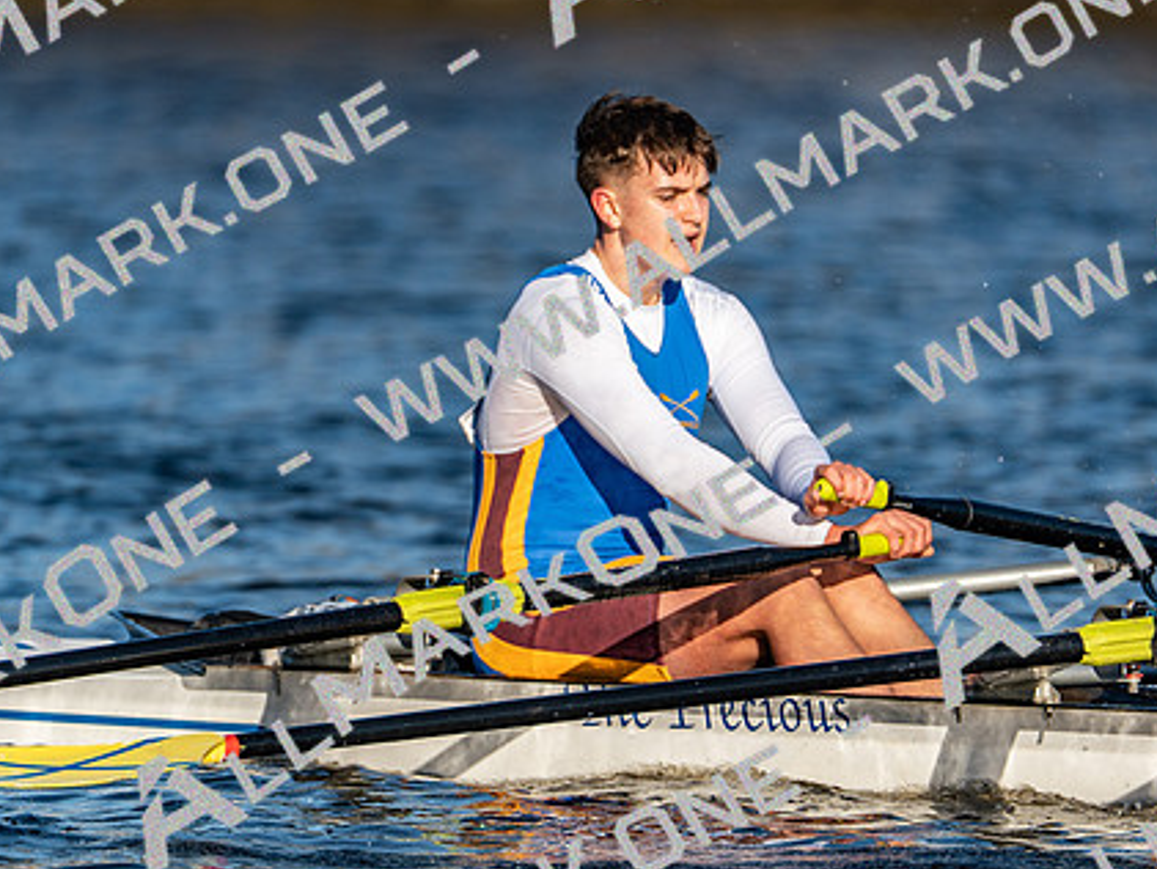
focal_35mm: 795
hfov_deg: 2.5
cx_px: 695
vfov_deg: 1.9
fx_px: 26580
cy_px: 450
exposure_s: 1/2000
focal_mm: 600
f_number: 6.3
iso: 320
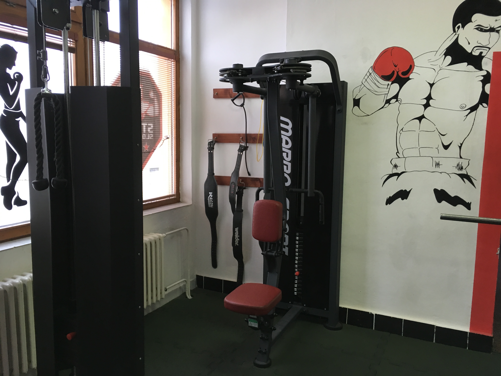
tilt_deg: -7.0
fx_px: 420
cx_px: 250
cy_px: 188
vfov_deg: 48.2
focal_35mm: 29
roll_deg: -1.4
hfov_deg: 61.7
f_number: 2.2
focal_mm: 4.15
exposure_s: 1/33
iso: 125
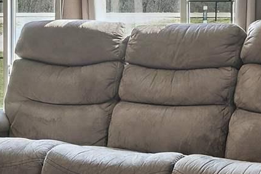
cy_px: 38
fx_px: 840
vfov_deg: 11.8
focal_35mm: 116
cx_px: 42
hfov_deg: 17.5
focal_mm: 16
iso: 400
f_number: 9
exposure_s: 1/15
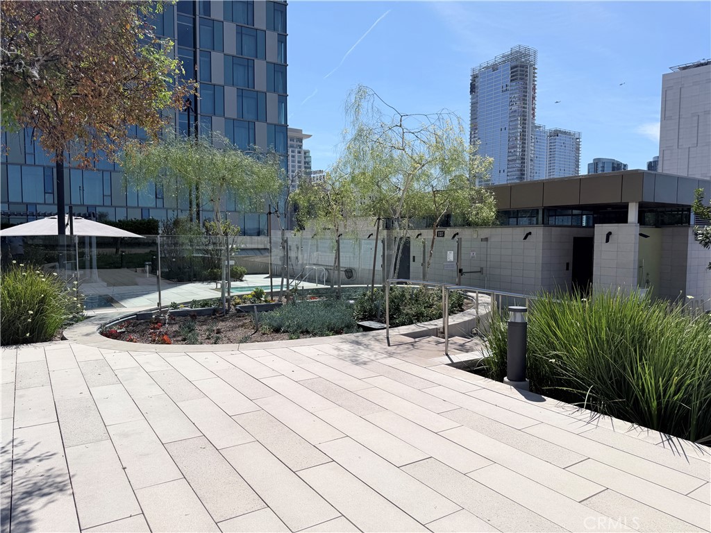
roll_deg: +0.1
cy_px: 266
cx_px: 356
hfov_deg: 71.6
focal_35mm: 24
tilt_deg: -4.3
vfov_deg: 56.8
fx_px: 493
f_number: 1.78
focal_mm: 6.76
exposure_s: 1/8130
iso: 80
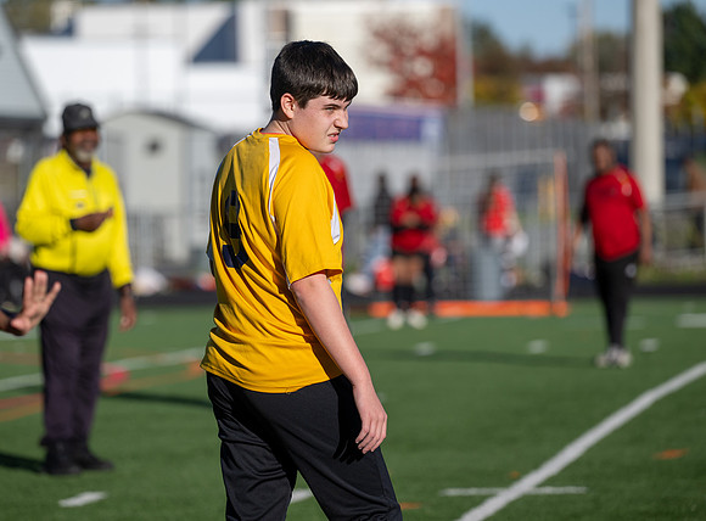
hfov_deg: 9.3
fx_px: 4344
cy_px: 260
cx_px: 315
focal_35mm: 214
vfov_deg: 6.9
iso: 72
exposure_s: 1/1600
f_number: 4
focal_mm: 200
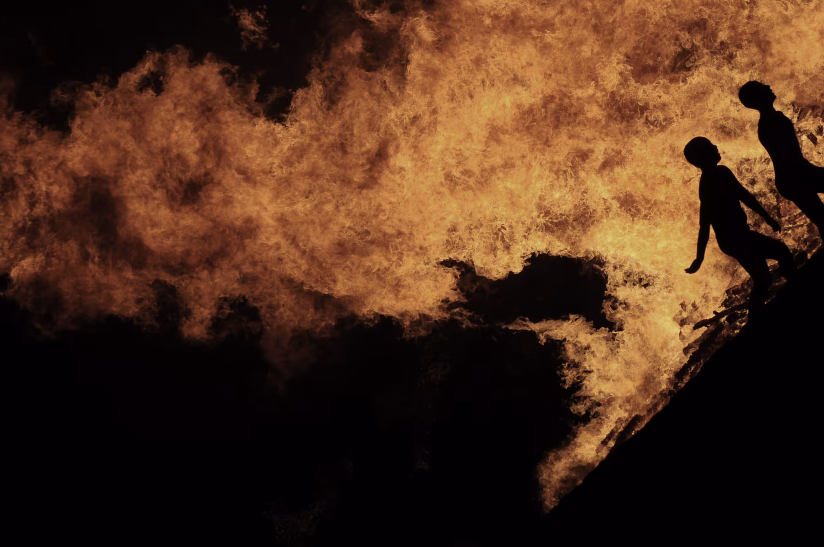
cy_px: 111
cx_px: 561
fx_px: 16551
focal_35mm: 724
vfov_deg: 1.9
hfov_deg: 2.9
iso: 500
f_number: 8
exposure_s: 1/2500
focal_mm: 300
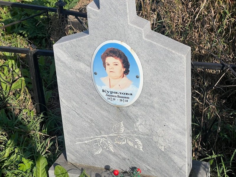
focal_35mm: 77
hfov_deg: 25.3
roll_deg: +2.0
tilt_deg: -27.4
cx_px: 118
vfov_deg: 19.1
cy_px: 88
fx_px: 525
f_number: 2.8
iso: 32
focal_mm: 9
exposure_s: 1/1468
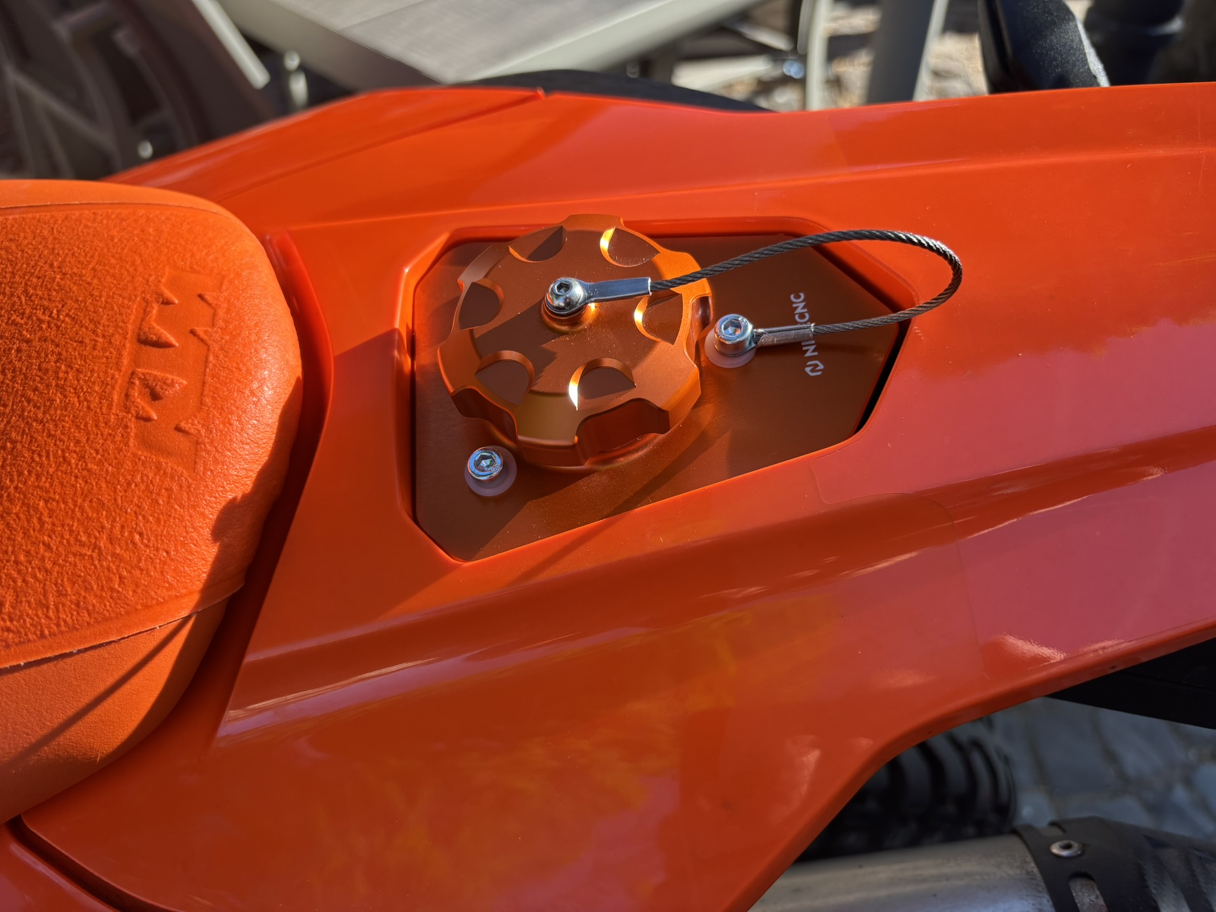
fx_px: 913
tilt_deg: -43.5
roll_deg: +1.0
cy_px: 456
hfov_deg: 67.3
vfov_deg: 53.1
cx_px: 608
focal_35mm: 26
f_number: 1.6
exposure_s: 1/432
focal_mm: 5.96
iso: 50
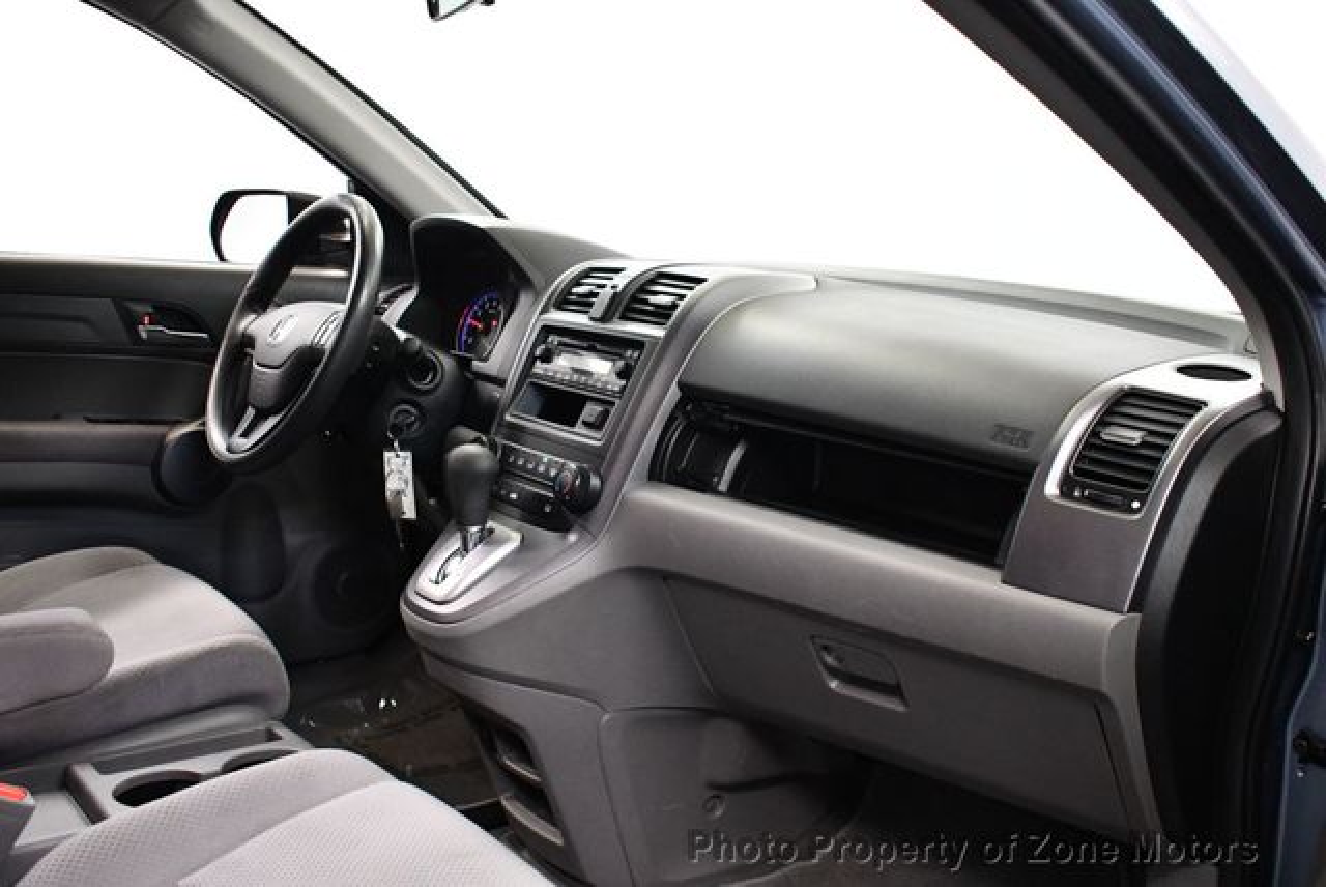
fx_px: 1327
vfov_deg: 36.9
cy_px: 444
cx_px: 663
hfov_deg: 53.1
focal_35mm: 36
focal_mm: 18
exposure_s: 1/125
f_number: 3.5
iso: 3200
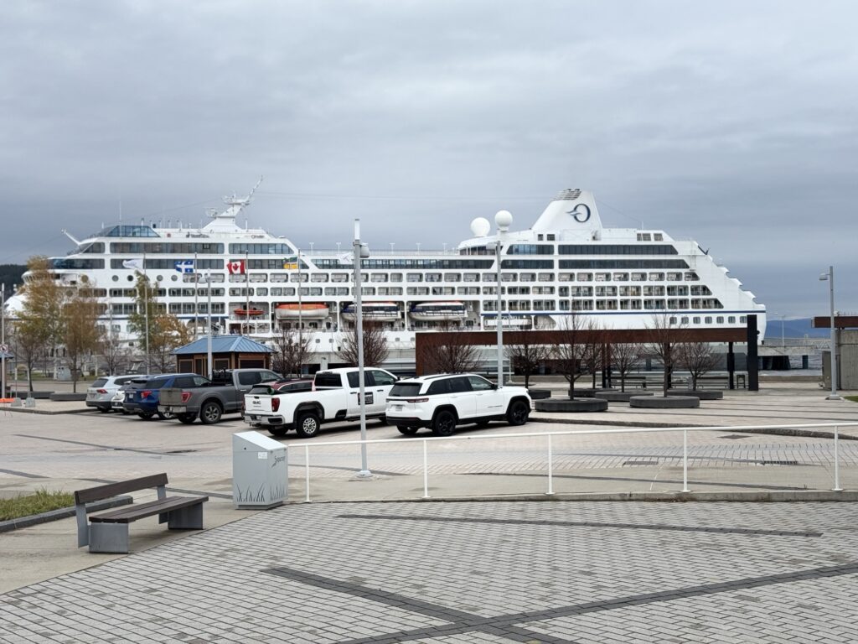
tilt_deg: +2.2
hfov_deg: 39.7
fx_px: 1190
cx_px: 429
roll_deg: +1.4
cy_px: 322
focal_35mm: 48
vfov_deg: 30.3
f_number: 1.78
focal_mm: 6.76
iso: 64
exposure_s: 1/1043
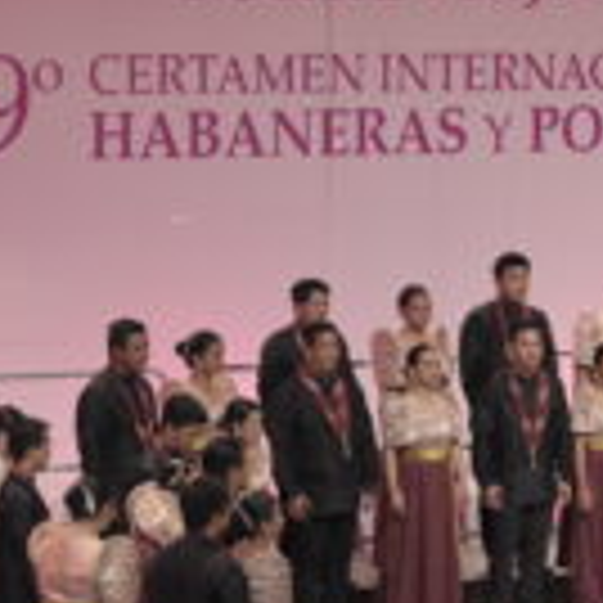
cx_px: 756
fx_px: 4415
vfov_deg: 7.8
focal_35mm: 224
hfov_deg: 7.7
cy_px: 288
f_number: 2.8
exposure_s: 1/250
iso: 1600
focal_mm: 56
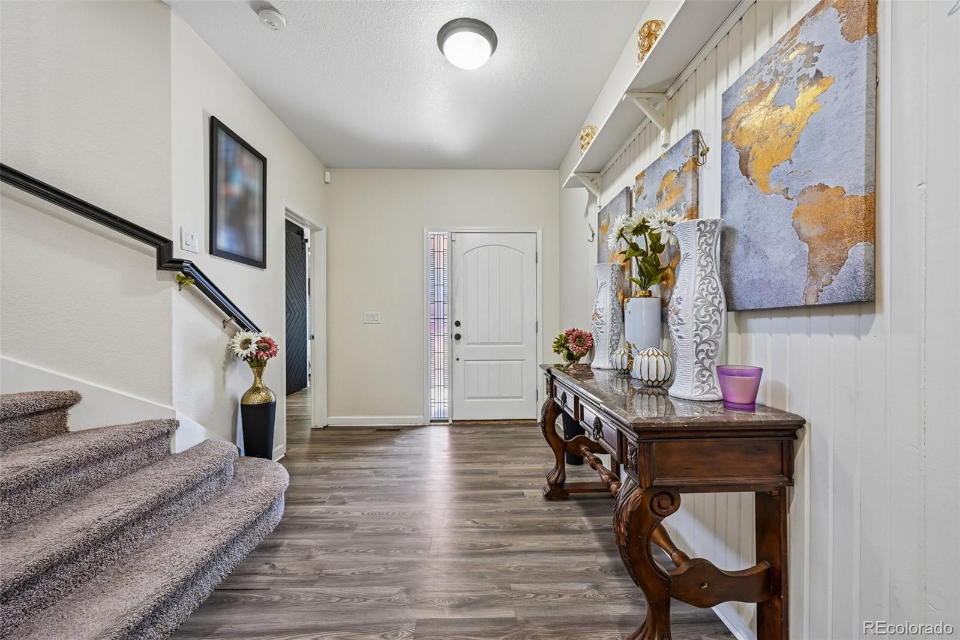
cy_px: 320
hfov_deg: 104.3
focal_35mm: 14
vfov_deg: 81.2
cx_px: 480
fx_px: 373
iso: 400
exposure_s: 1/8
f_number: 10
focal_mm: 14
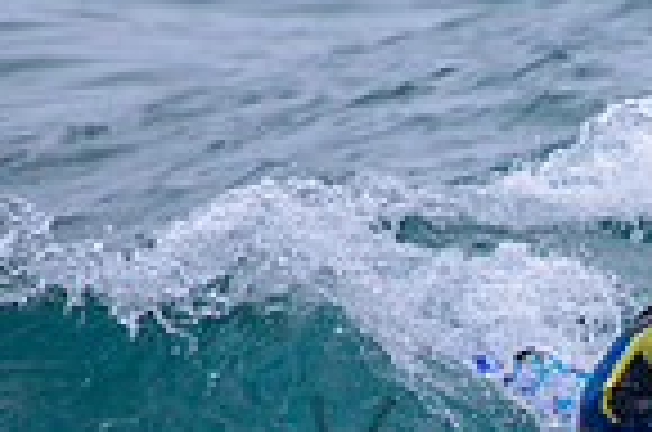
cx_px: 773
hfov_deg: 0.8
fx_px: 44456
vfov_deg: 0.6
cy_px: 425
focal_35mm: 2460
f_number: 5.6
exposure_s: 1/1600
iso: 160
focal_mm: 500
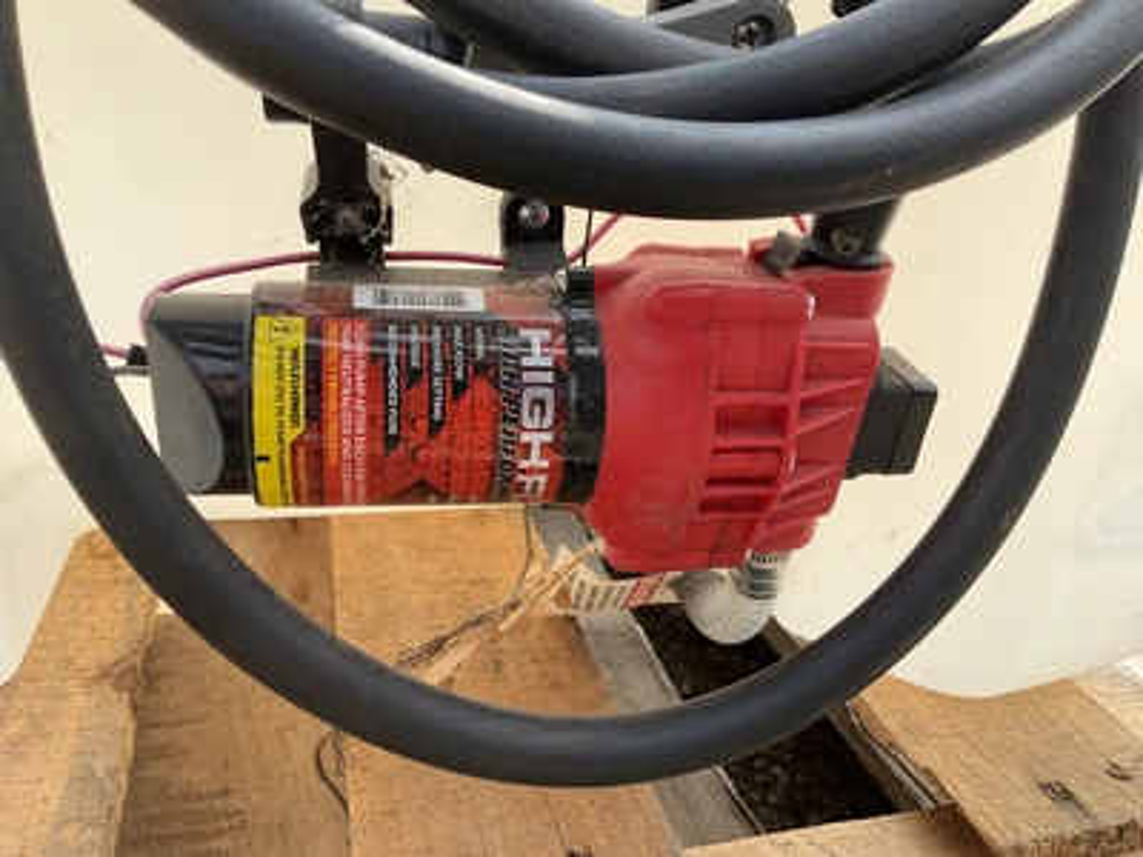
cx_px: 572
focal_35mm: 29
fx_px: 958
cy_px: 428
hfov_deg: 61.7
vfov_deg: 48.2
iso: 25
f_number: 1.8
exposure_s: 1/620
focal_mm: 3
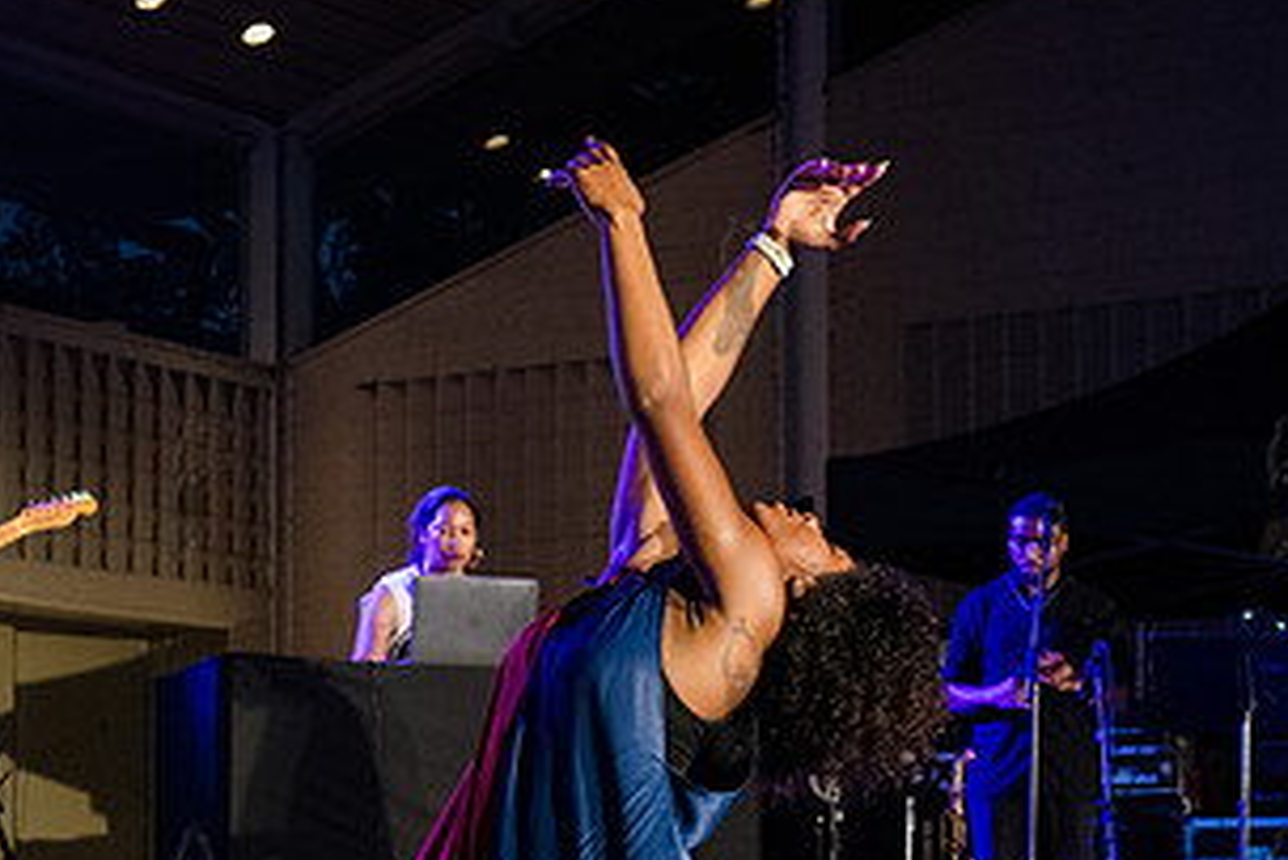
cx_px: 817
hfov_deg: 25.0
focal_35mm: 81
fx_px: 2899
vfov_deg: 16.7
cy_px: 769
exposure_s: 1/400
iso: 6400
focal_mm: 38
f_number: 4
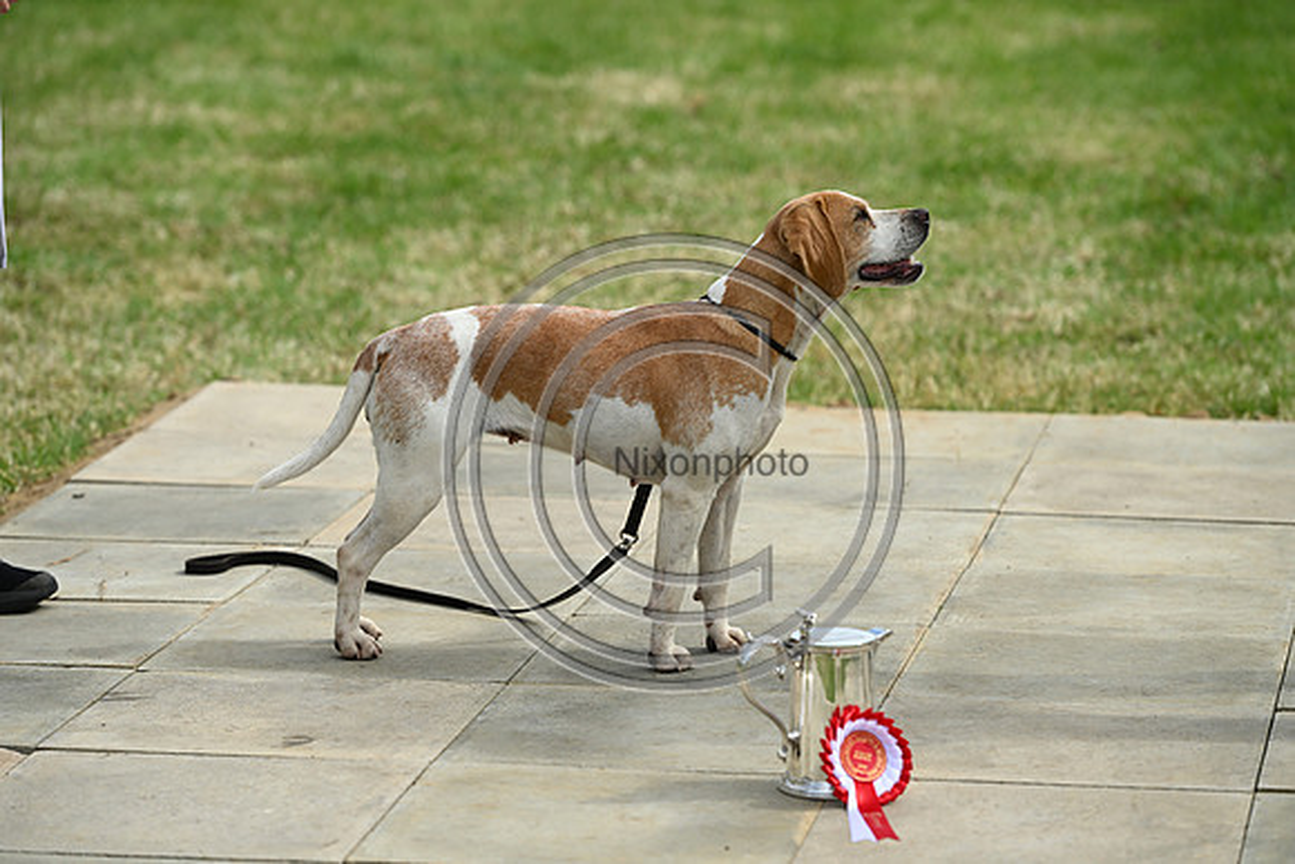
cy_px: 432
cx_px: 648
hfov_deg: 13.7
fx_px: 5397
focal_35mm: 150
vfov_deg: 9.2
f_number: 4.5
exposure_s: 1/1000
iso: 140
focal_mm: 150
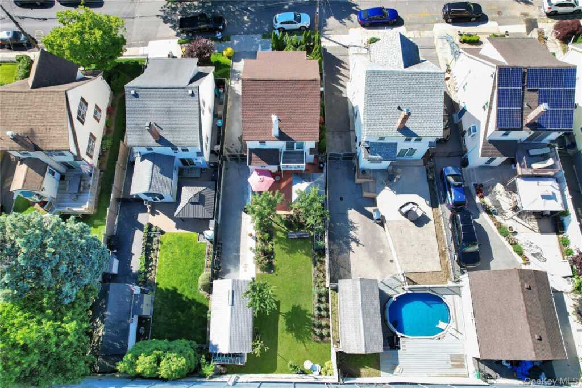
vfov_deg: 57.2
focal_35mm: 22
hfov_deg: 78.6
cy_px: 194
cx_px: 291
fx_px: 356
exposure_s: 1/640
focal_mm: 8.38
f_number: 2.8
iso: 130
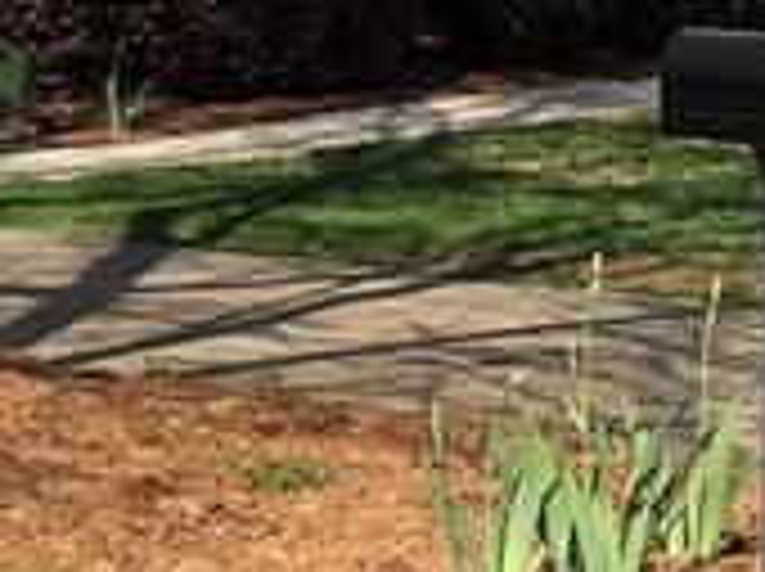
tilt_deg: +2.2
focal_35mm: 175
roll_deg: +0.3
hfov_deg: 11.1
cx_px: -216
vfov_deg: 8.3
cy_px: -288
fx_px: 3862
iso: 25
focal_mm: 4.15
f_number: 2.2
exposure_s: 1/1099
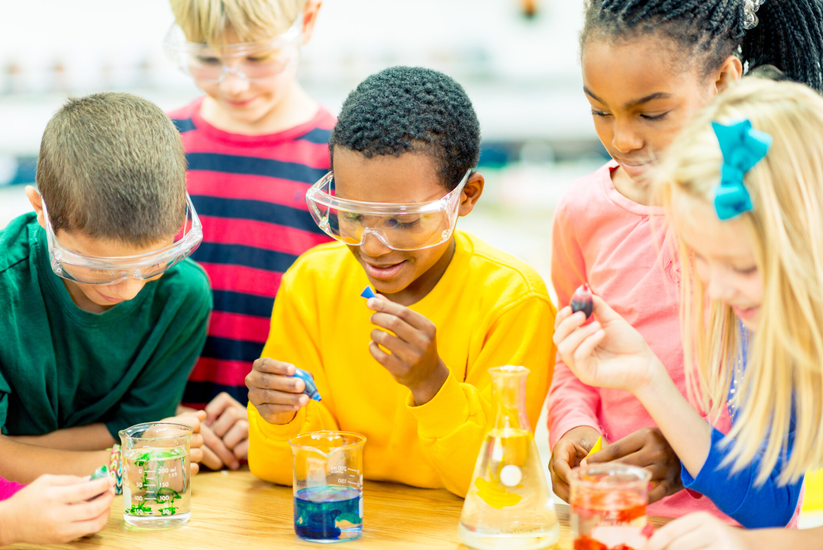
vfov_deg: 16.1
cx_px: 412
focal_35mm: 85
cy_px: 275
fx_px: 1944
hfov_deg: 23.9
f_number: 1.4
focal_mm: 85
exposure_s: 1/200
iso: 400
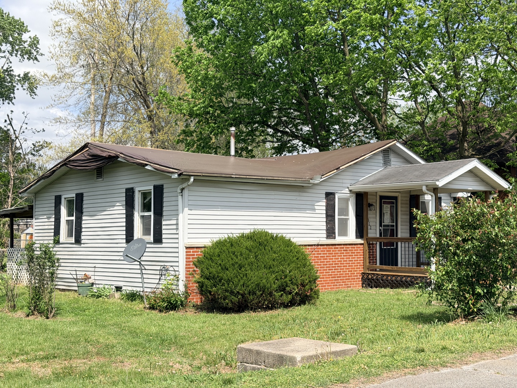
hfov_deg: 39.7
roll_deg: +0.3
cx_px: 258
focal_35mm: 48
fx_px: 717
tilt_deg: +3.0
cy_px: 194
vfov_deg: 30.3
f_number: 1.78
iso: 64
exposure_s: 1/4098
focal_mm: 6.76
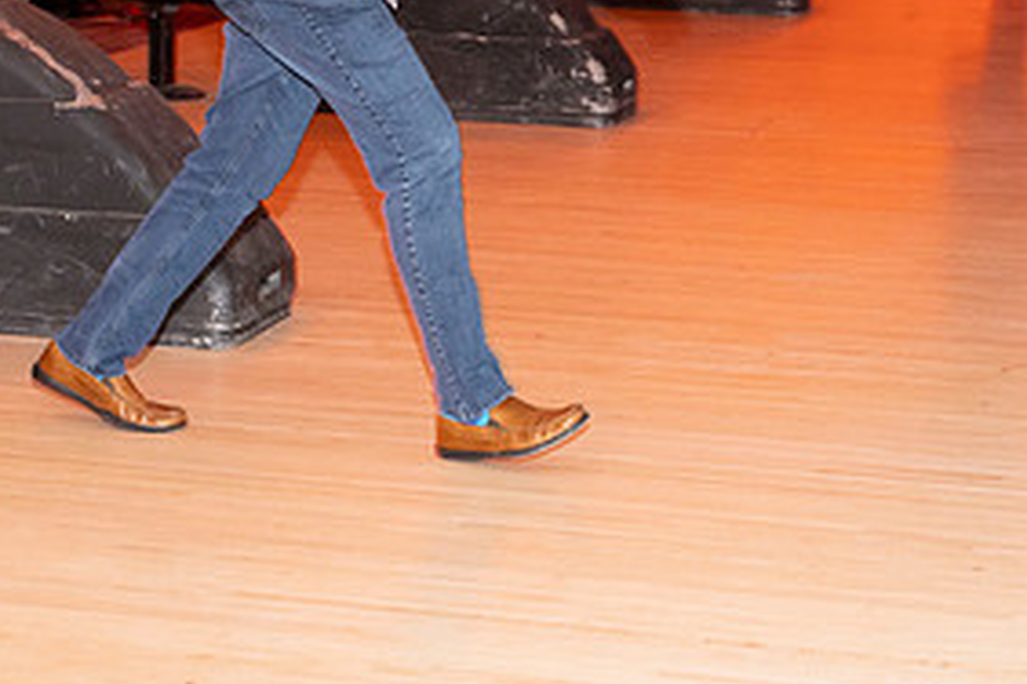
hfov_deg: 19.5
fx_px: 2995
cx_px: 484
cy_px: 42
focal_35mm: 105
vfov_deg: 12.9
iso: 2000
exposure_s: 1/100
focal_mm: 51
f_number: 5.6
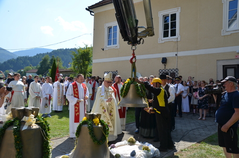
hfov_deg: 57.3
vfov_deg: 39.8
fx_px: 219
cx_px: 120
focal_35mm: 33
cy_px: 79
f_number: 8
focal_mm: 22
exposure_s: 1/250
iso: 125
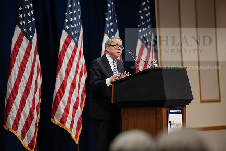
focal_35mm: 200
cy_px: 76
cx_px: 113
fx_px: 1256
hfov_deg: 10.3
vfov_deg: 6.9
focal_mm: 200
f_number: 3.2
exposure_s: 1/200
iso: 2000
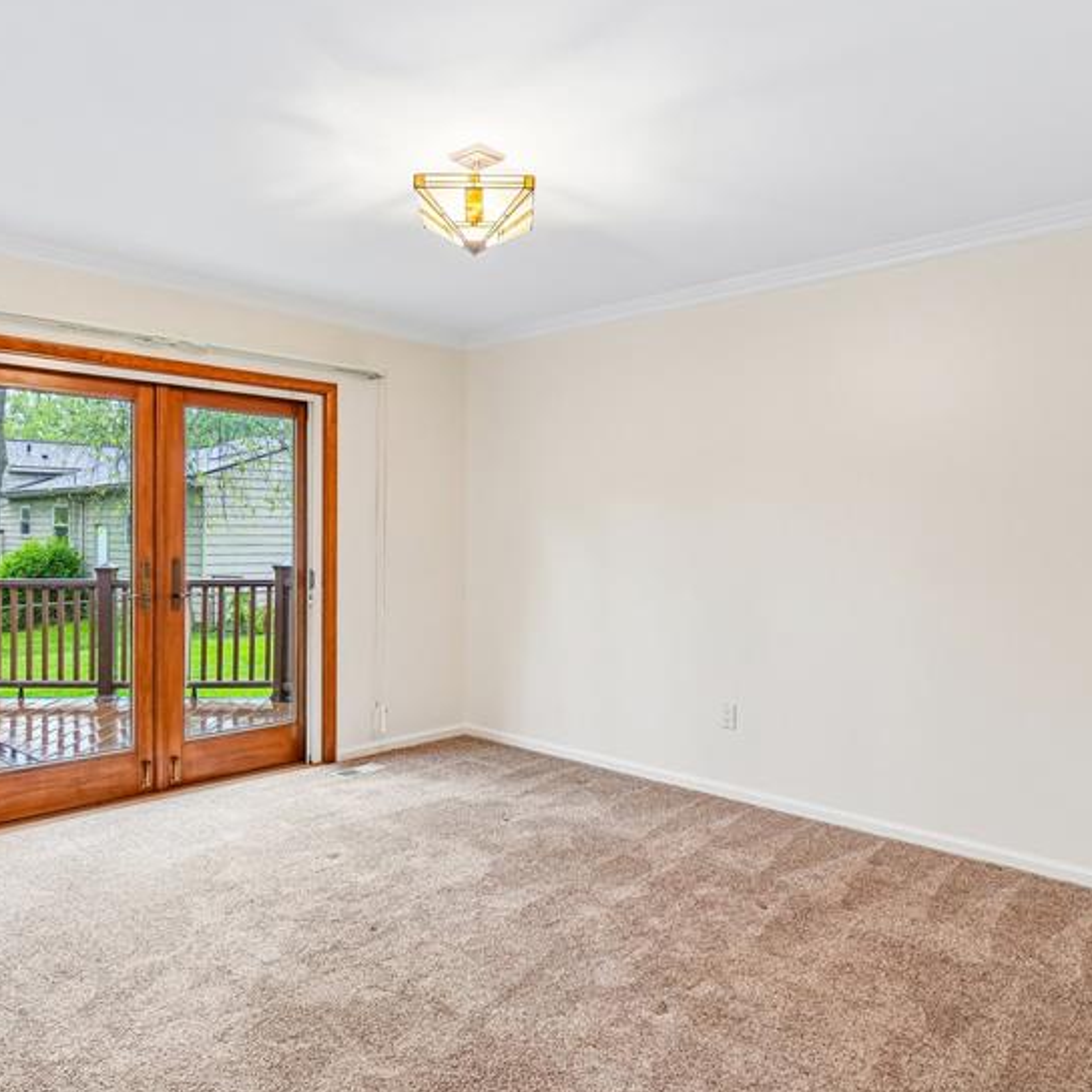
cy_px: 546
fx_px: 857
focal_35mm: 24
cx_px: 440
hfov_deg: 64.5
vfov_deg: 65.0
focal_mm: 10
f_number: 8
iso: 400
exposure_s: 1/8
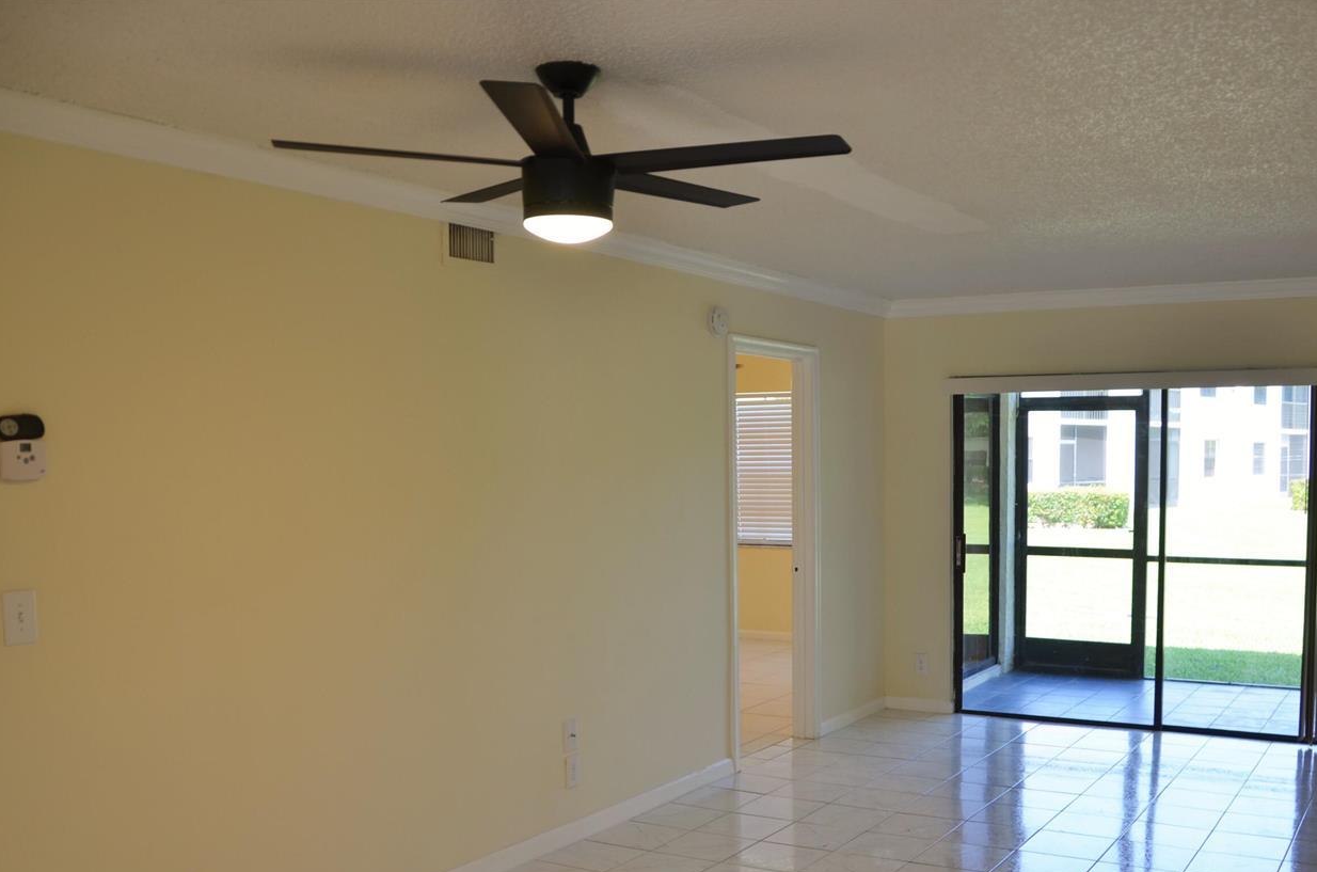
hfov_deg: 54.5
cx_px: 712
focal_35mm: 35
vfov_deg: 37.4
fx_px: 1278
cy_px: 562
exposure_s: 1/50
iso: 100
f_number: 3.5
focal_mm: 18
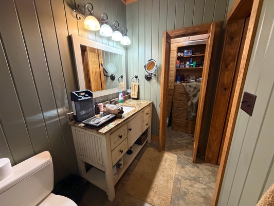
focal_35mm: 14
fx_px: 111
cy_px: 103
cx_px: 137
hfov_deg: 102.1
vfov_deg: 85.7
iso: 640
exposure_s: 1/60
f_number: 2.2
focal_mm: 2.22
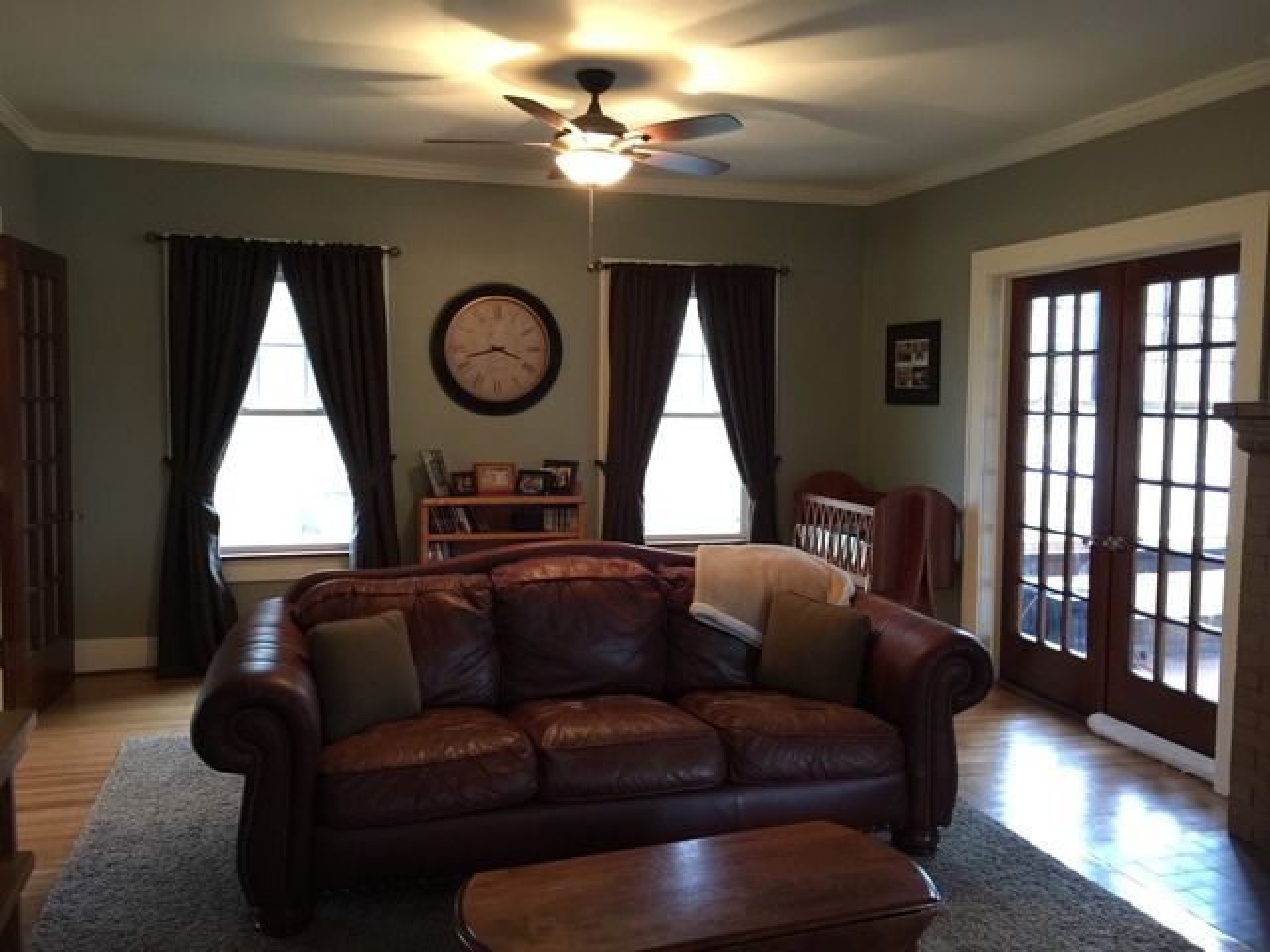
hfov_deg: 61.7
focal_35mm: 29
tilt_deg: -3.7
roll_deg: -1.1
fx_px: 1064
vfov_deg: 48.2
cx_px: 635
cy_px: 476
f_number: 2.2
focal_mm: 4.15
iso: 125
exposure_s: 1/10
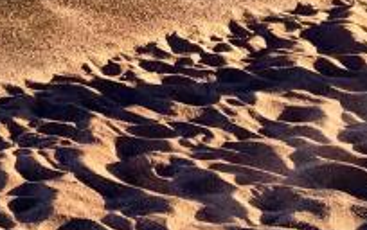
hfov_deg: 12.1
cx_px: -369
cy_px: -358
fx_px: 1542
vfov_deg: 7.8
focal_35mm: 154
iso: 25
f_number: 2.2
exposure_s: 1/565
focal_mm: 4.15
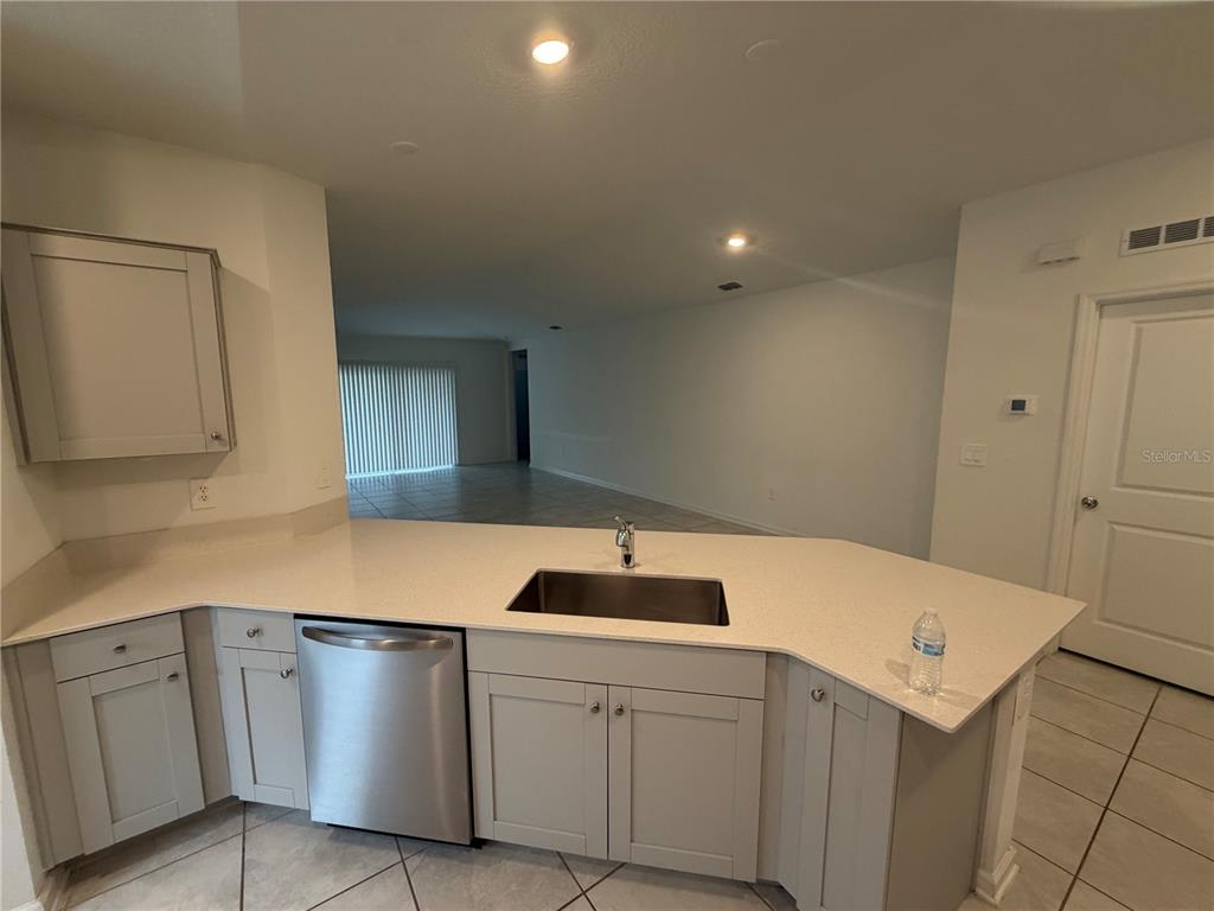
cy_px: 456
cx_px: 607
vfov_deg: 85.7
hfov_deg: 102.1
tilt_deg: -6.0
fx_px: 491
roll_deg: -0.7
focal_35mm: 14
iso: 320
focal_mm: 2.22
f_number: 2.2
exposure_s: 1/120
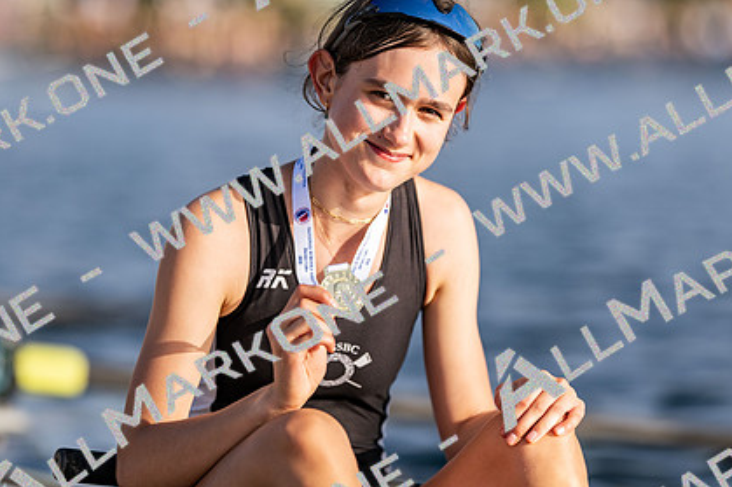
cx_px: 346
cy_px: 266
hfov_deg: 11.0
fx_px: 3801
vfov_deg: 7.3
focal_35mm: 187
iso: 64
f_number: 1.8
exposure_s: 1/5000
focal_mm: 135
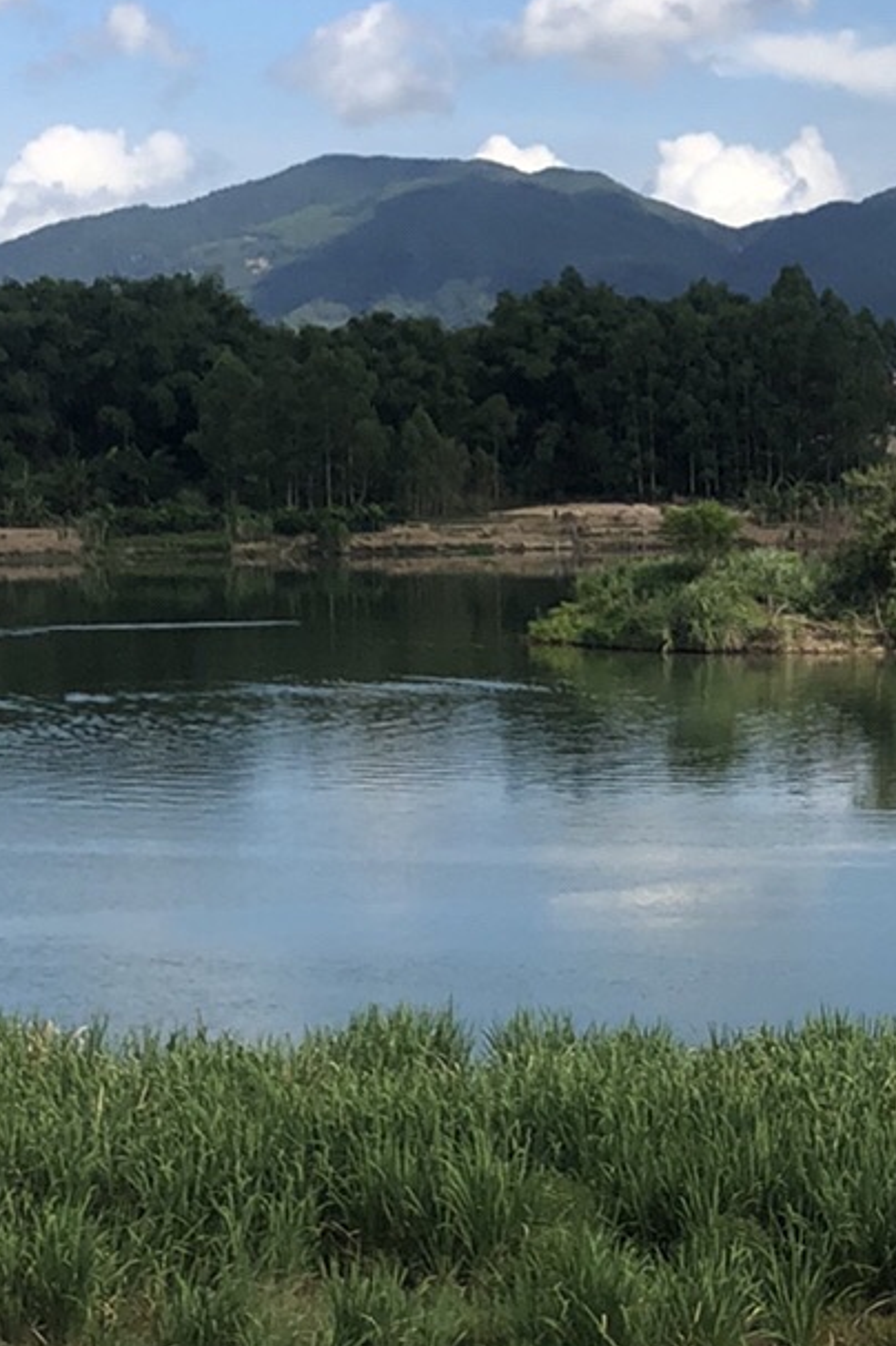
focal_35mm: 96
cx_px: 963
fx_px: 3588
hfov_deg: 14.0
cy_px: 594
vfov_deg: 21.2
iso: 20
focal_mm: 3.99
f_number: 1.8
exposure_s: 1/2000
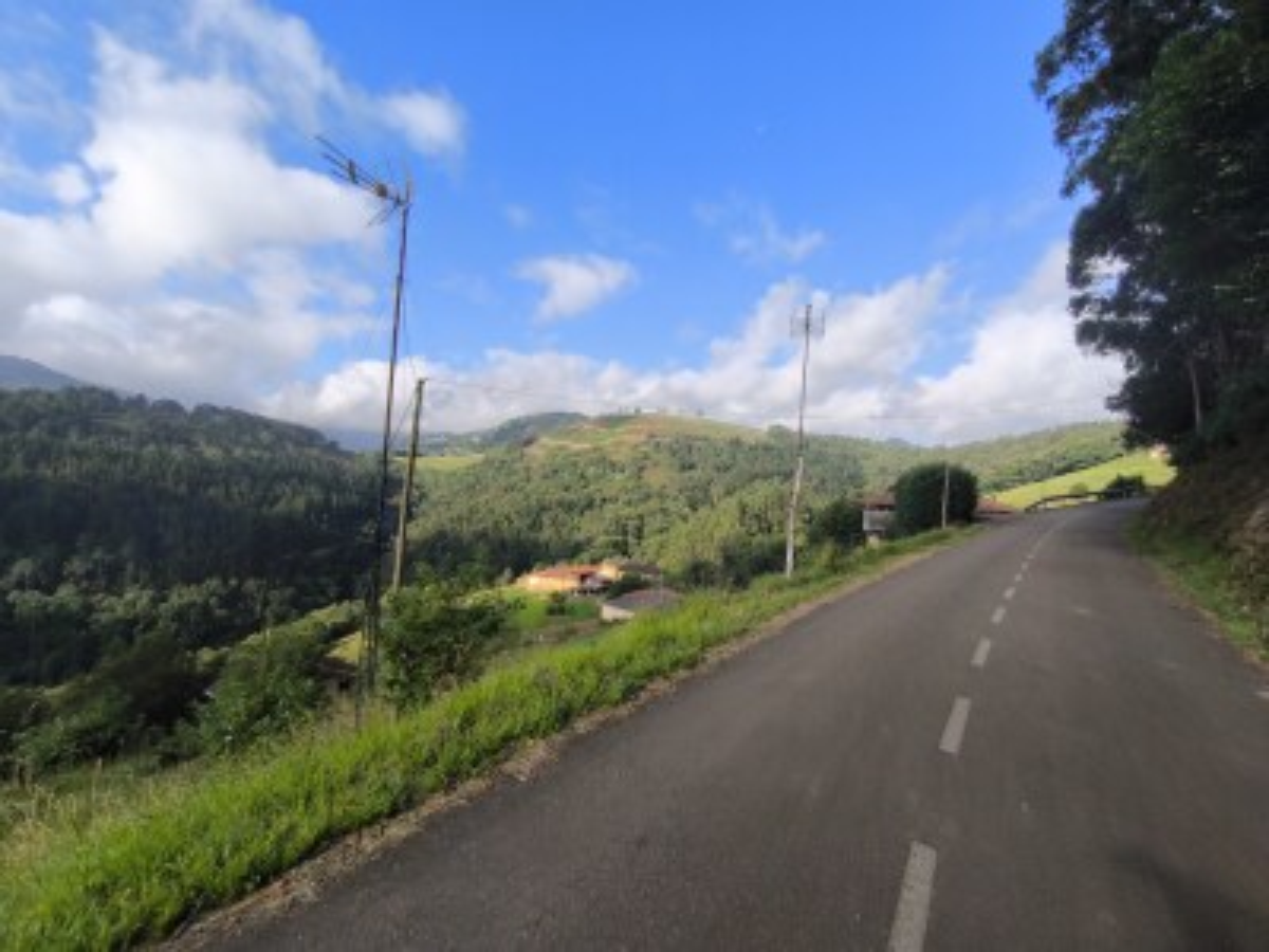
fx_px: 550
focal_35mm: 15
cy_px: 476
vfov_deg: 81.7
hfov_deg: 98.2
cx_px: 634
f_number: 2.2
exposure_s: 1/803
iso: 50
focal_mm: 1.91
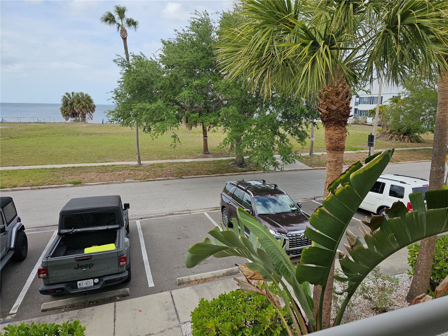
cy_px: 168
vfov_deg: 58.9
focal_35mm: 23
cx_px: 224
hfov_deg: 73.9
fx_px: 298
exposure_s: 1/703
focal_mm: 6.3
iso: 10
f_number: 1.7
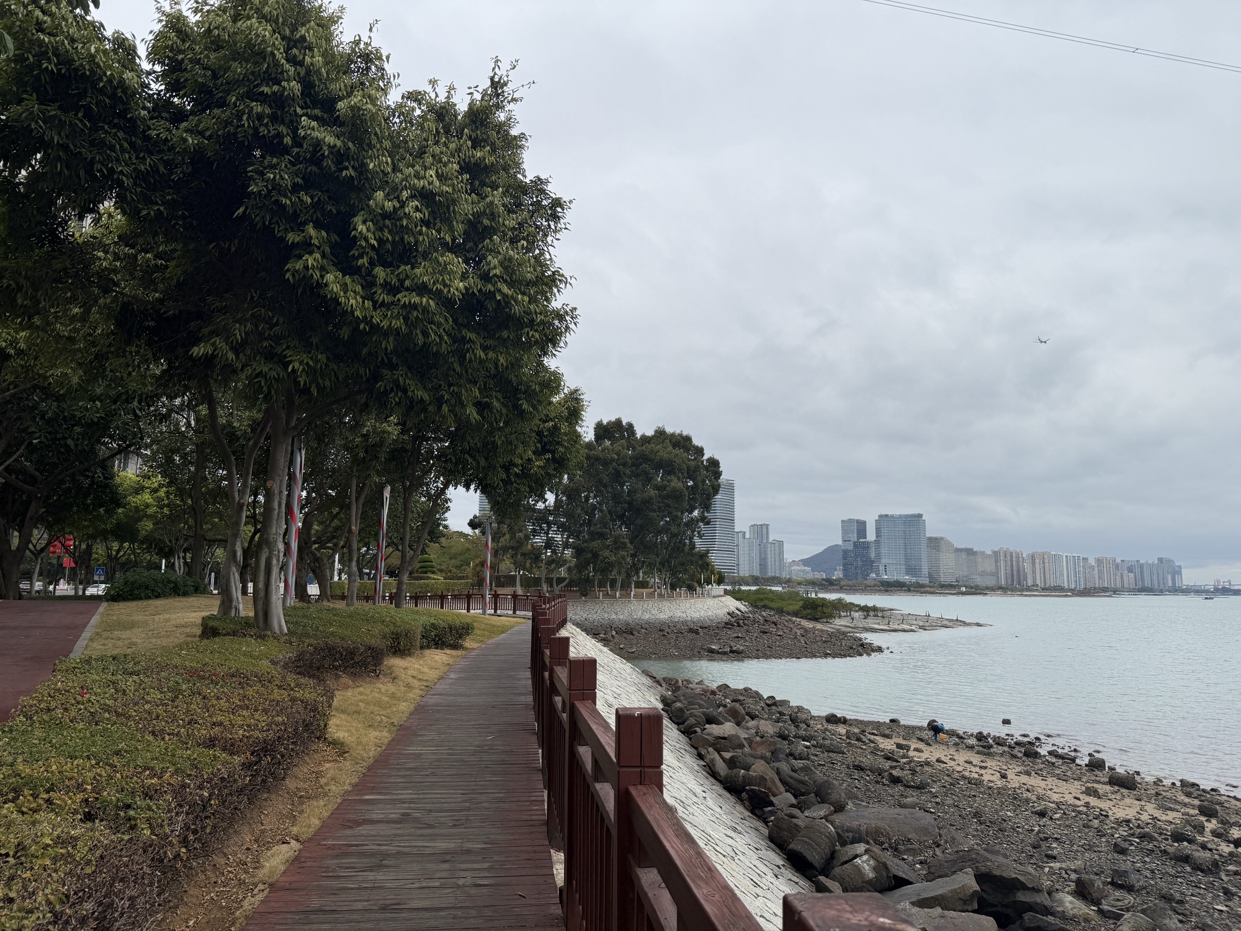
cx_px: 620
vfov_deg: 56.8
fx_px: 860
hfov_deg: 71.6
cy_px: 466
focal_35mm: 24
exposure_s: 1/3759
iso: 80
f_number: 1.78
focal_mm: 6.76
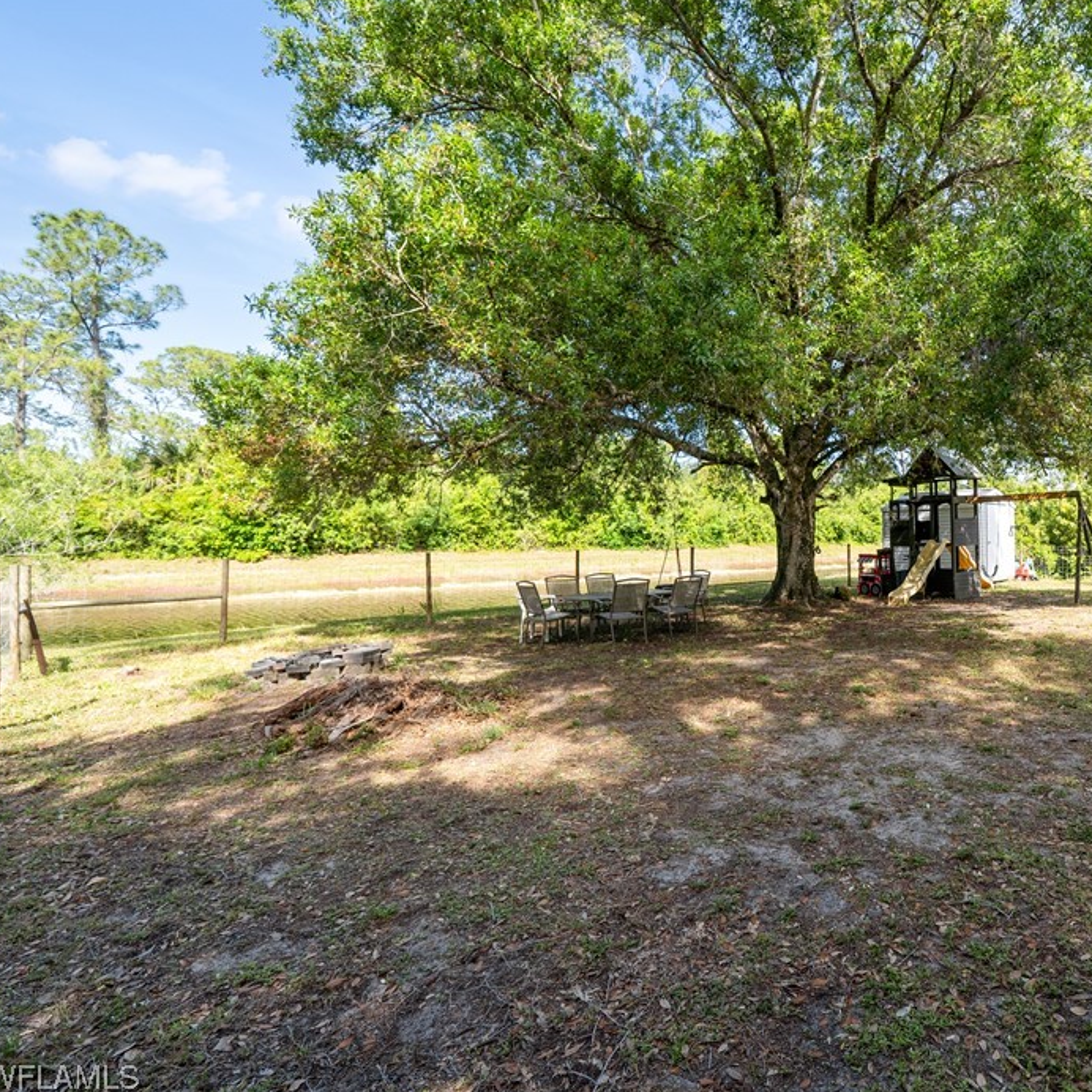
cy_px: 540
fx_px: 714
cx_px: 813
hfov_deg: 70.1
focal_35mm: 20
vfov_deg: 74.8
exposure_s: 1/640
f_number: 5
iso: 100
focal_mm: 10
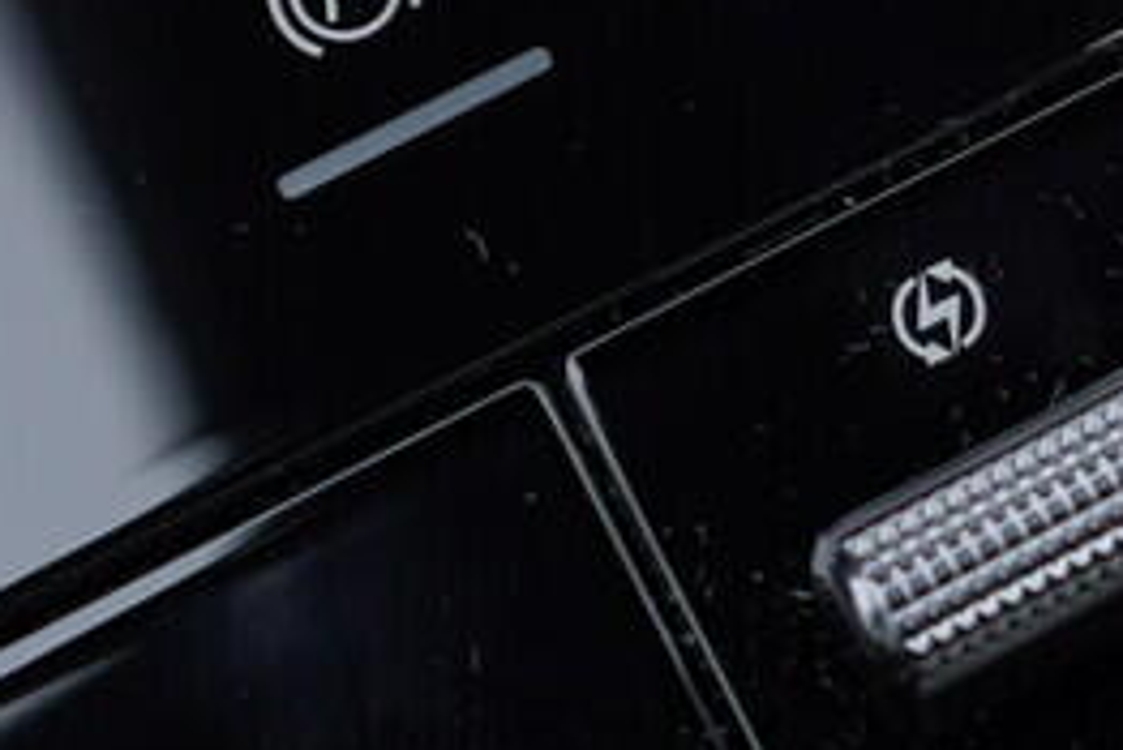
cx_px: 1277
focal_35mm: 198
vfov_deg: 6.8
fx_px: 6180
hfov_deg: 10.2
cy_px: -364
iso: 125
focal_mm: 24
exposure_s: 1/60
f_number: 3.5
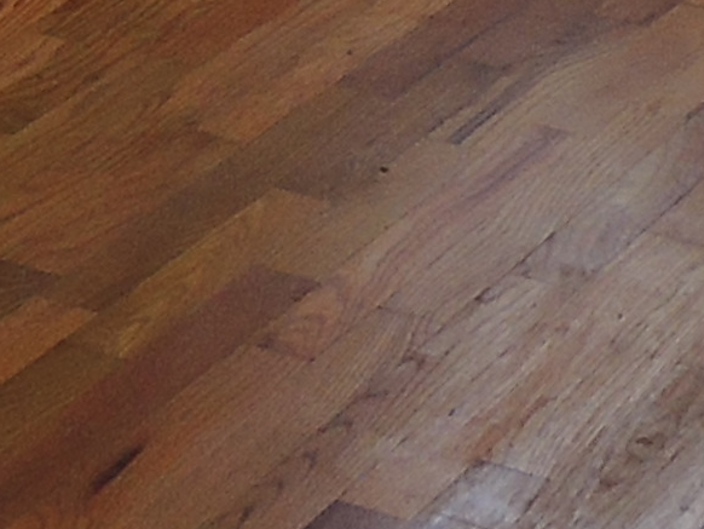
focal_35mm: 190
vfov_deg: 7.2
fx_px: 3866
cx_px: 670
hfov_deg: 10.3
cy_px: -857
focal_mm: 4.3
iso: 160
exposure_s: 1/30
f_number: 3
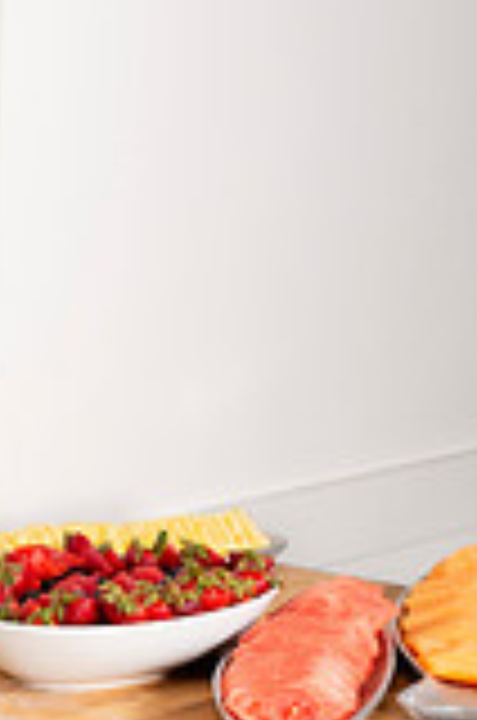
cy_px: 778
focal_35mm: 141
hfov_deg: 9.5
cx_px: -112
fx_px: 2814
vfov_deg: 14.3
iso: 500
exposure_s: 1/100
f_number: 8
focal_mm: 50
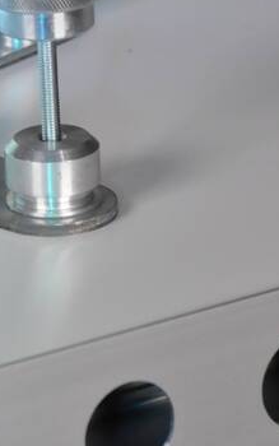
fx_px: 4503
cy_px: 43
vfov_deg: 5.7
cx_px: 37
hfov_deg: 3.5
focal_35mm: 370
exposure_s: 1/500
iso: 2000
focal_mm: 85
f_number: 5.6
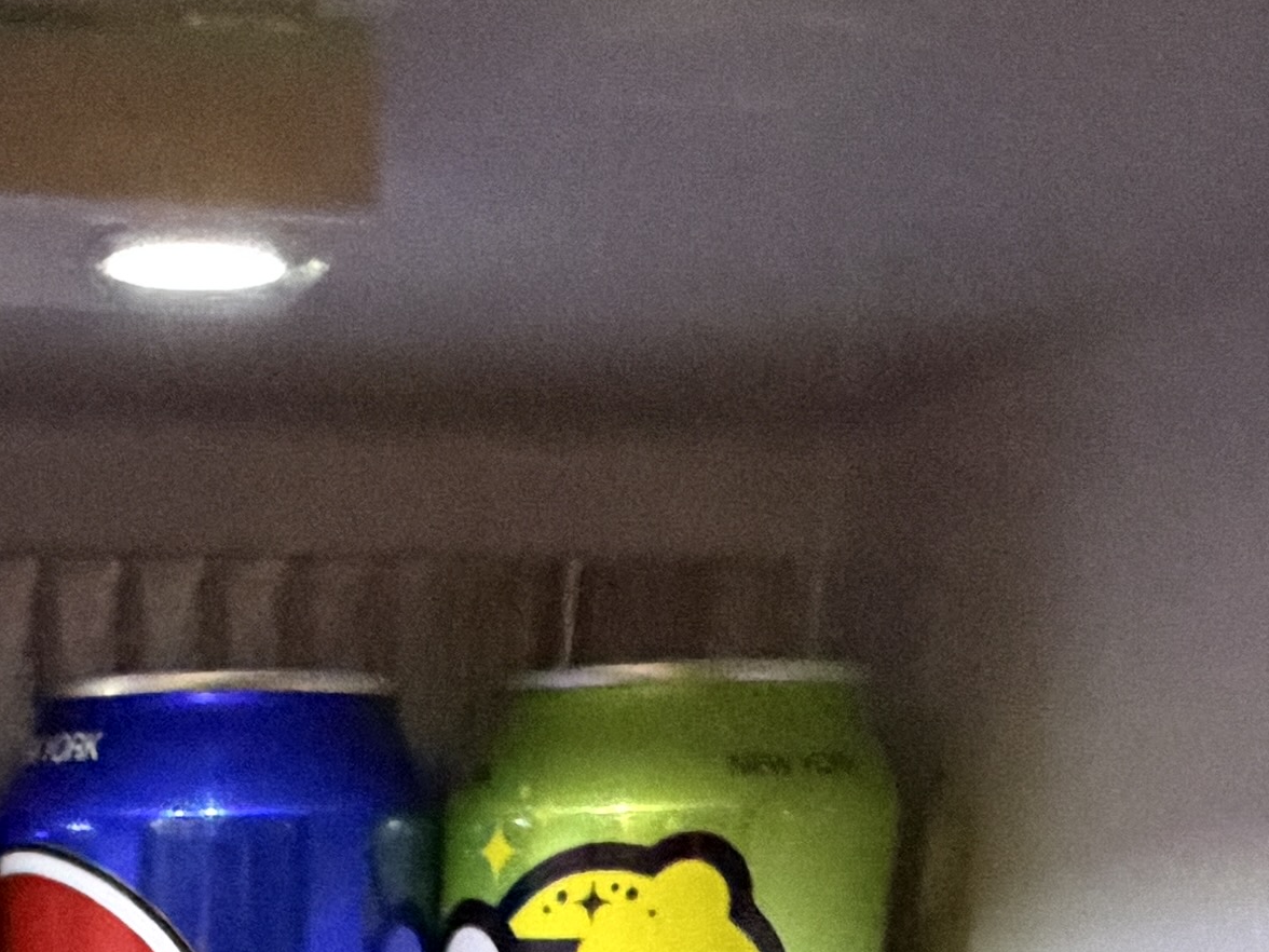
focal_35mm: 68
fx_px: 2493
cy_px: 2119
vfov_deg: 15.3
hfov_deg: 27.3
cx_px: 77
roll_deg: +0.8
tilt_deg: -27.8
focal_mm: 2.22
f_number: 2.2
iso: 1600
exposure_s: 1/40
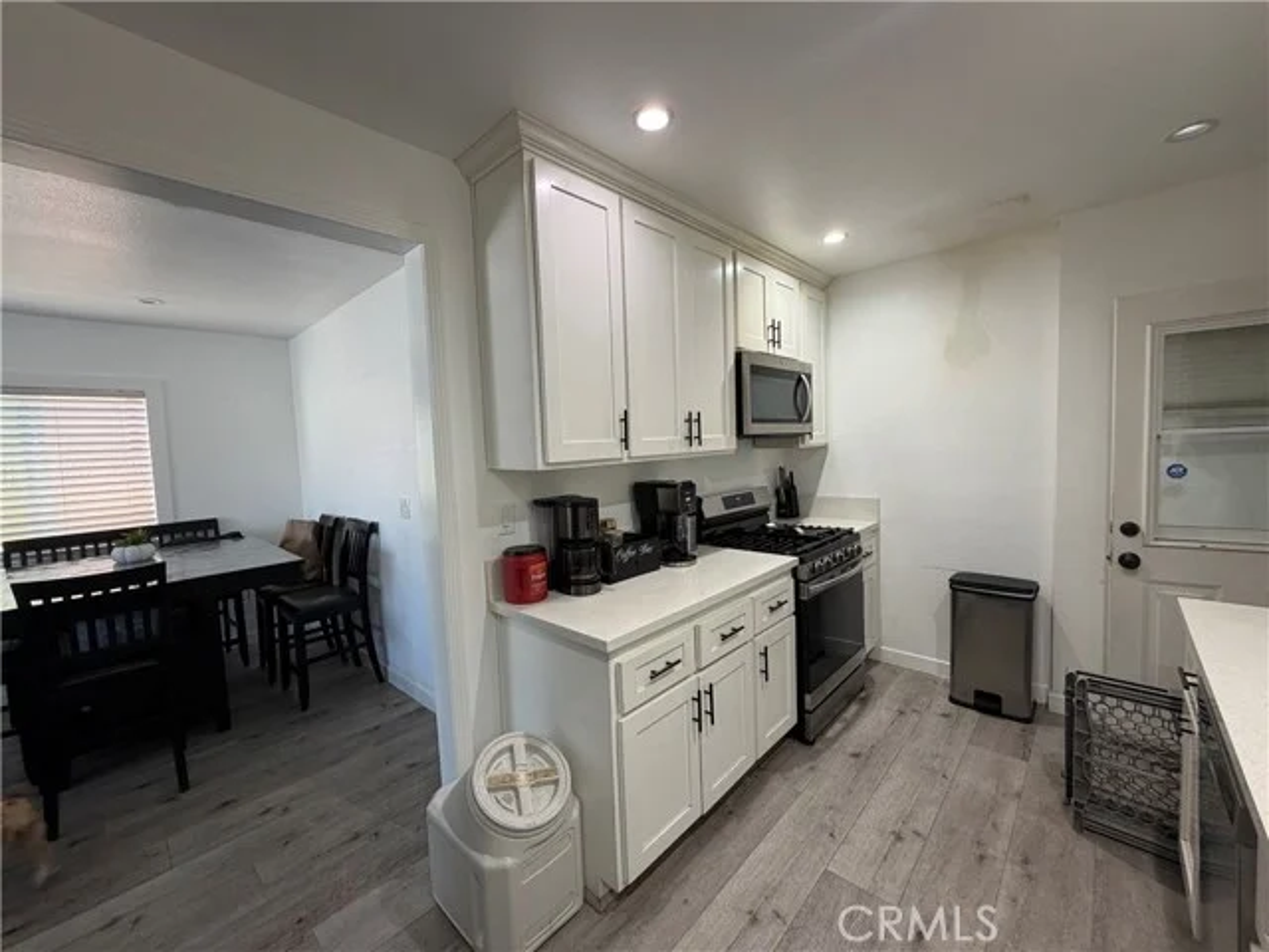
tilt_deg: -3.8
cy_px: 476
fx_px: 513
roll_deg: +2.7
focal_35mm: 14
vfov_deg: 85.7
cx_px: 634
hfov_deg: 102.1
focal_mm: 2.22
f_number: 2.2
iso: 200
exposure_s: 1/60
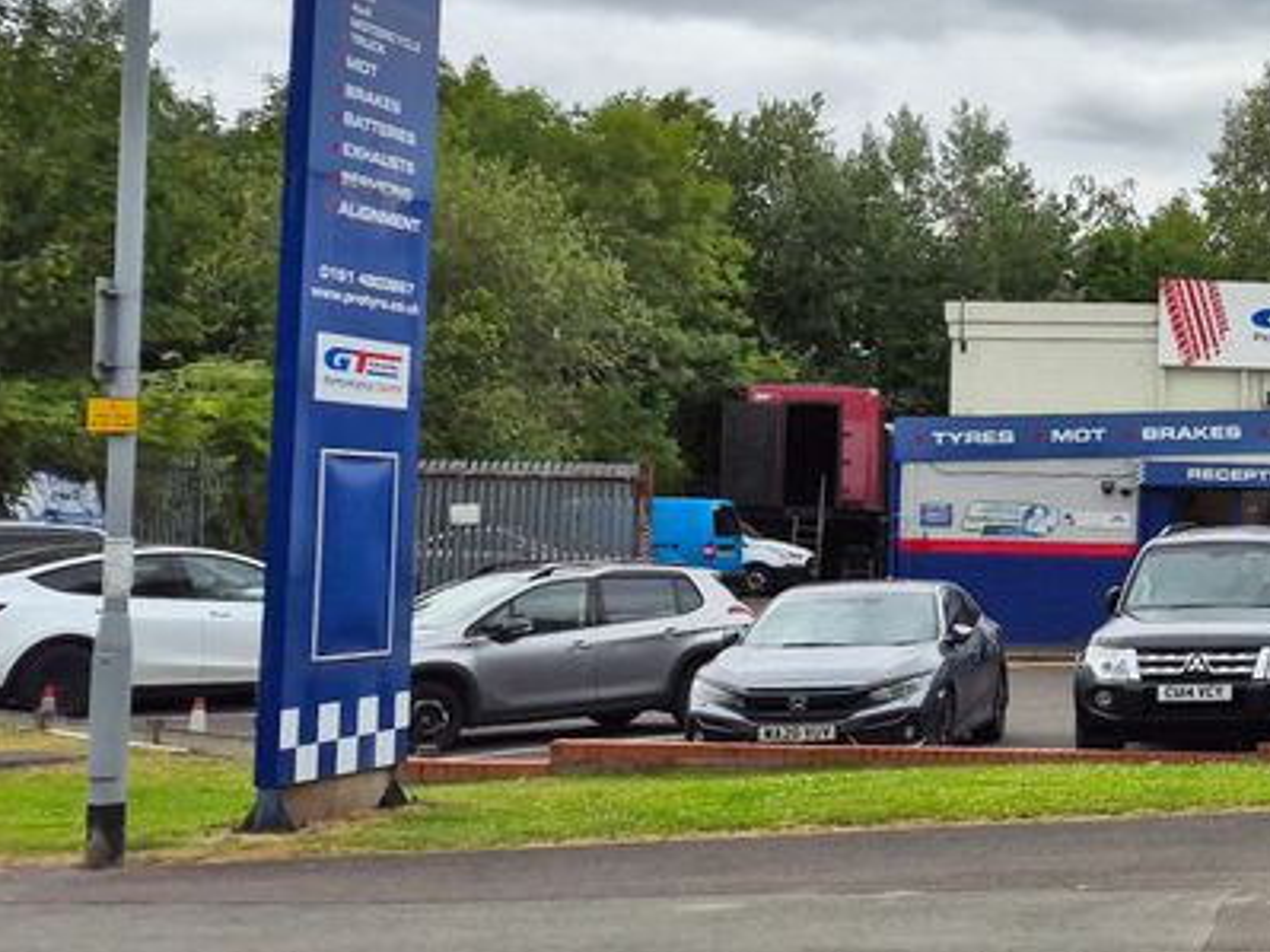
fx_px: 2347
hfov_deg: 25.7
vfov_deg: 22.9
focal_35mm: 64
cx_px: 1684
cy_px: 393
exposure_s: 1/756
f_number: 1.8
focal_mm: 5.4
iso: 25
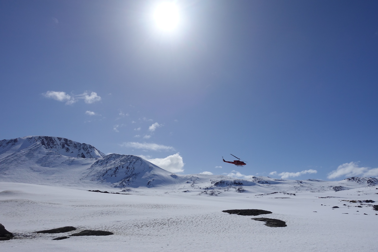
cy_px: 126
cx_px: 189
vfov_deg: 53.1
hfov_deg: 73.8
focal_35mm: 24
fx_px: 252
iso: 125
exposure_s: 1/320
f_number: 5.6
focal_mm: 8.8
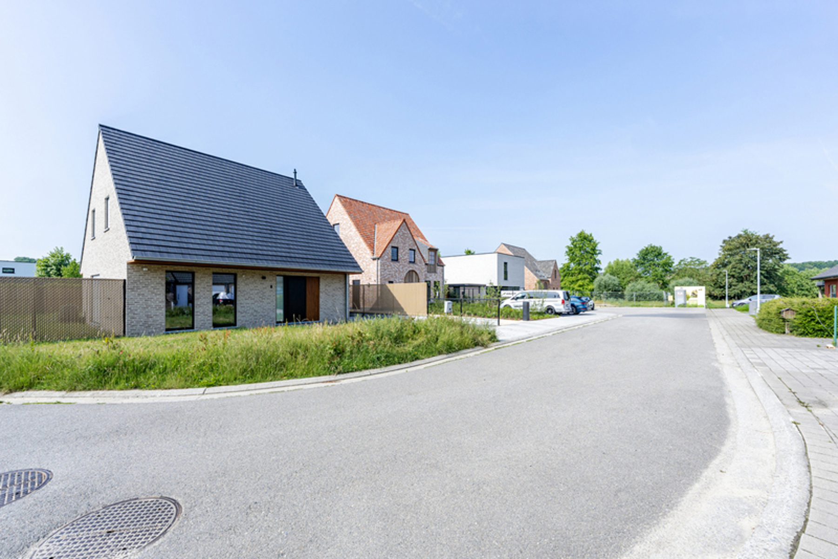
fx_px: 326
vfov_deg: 81.2
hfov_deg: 104.3
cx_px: 419
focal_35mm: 14
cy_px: 280
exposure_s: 1/400
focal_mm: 14
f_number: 11
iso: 250
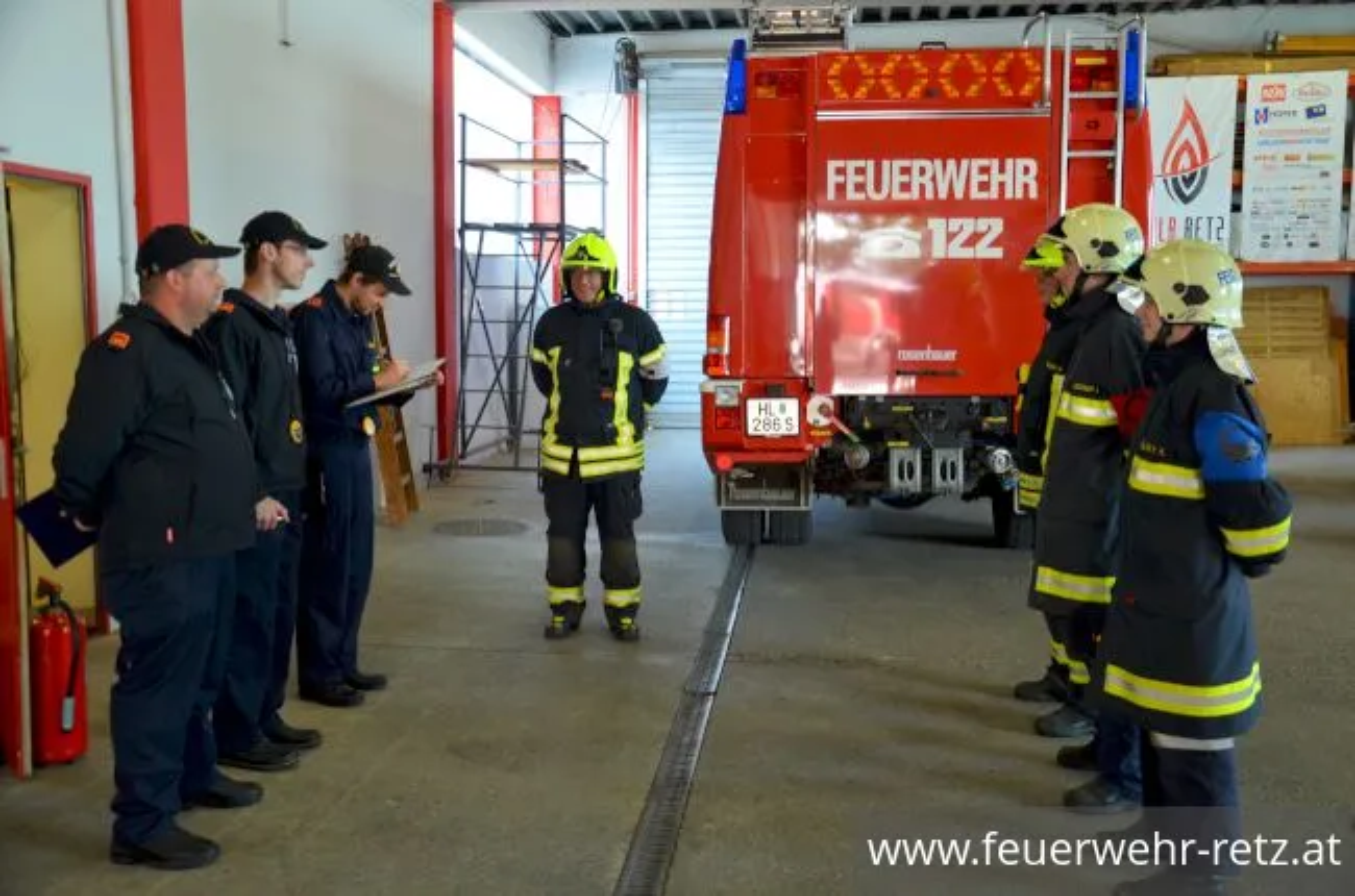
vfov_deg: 36.7
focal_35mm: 36
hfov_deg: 53.2
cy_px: 448
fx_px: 1352
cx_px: 678
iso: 800
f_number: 3.8
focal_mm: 24
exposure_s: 1/40
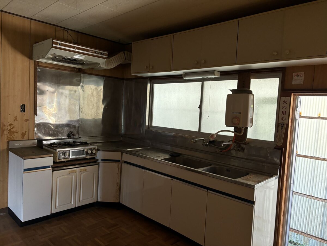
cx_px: 164
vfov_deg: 53.1
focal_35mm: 26
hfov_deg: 67.3
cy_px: 123
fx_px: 246
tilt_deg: -3.9
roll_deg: -2.9
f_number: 1.6
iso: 320
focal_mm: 5.96
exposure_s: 1/60
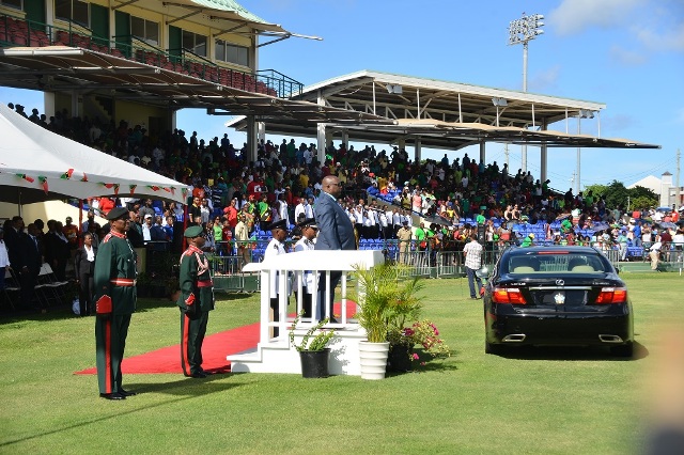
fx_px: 1139
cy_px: 228
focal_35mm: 60
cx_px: 342
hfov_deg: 33.4
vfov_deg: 22.6
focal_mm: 60
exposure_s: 1/320
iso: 100
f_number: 9
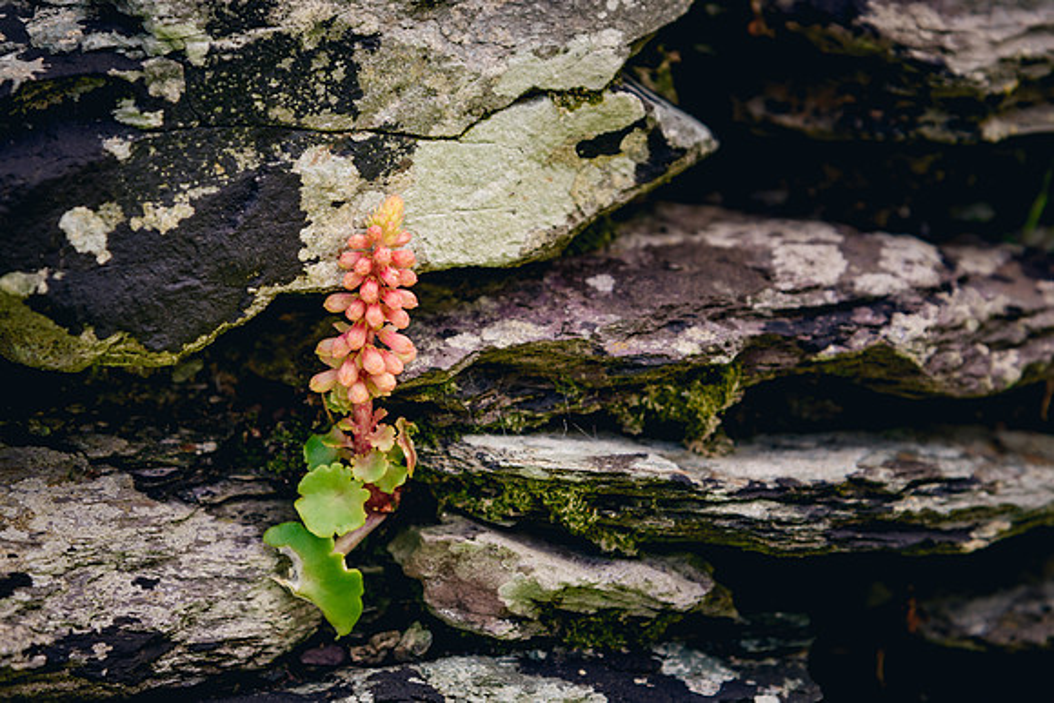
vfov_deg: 8.6
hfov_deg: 12.9
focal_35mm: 159
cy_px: 283
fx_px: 4670
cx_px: 442
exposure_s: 1/200
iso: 220
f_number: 5.6
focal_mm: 120
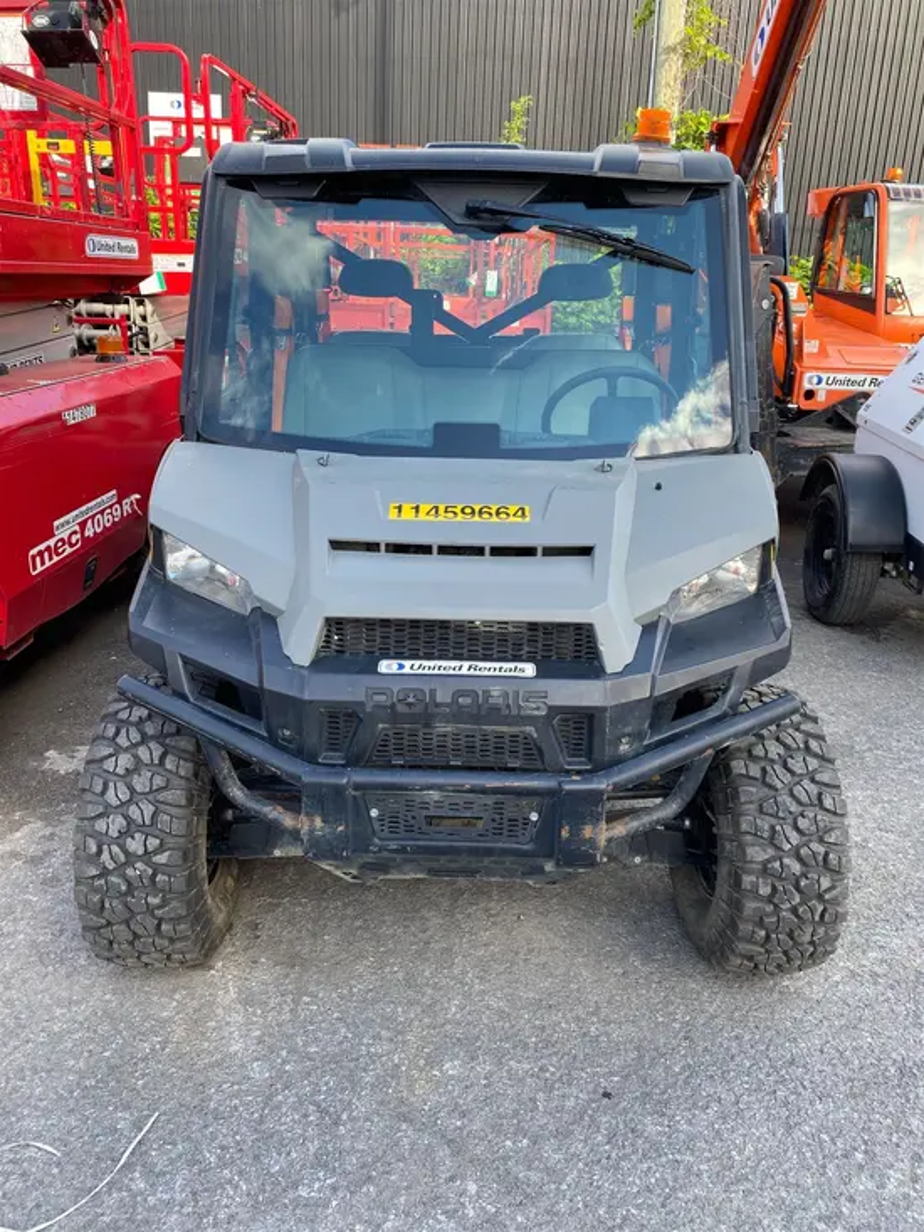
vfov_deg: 67.3
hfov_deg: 53.1
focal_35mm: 26
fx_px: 925
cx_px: 462
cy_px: 616
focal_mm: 4.25
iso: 32
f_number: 1.8
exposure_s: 1/288
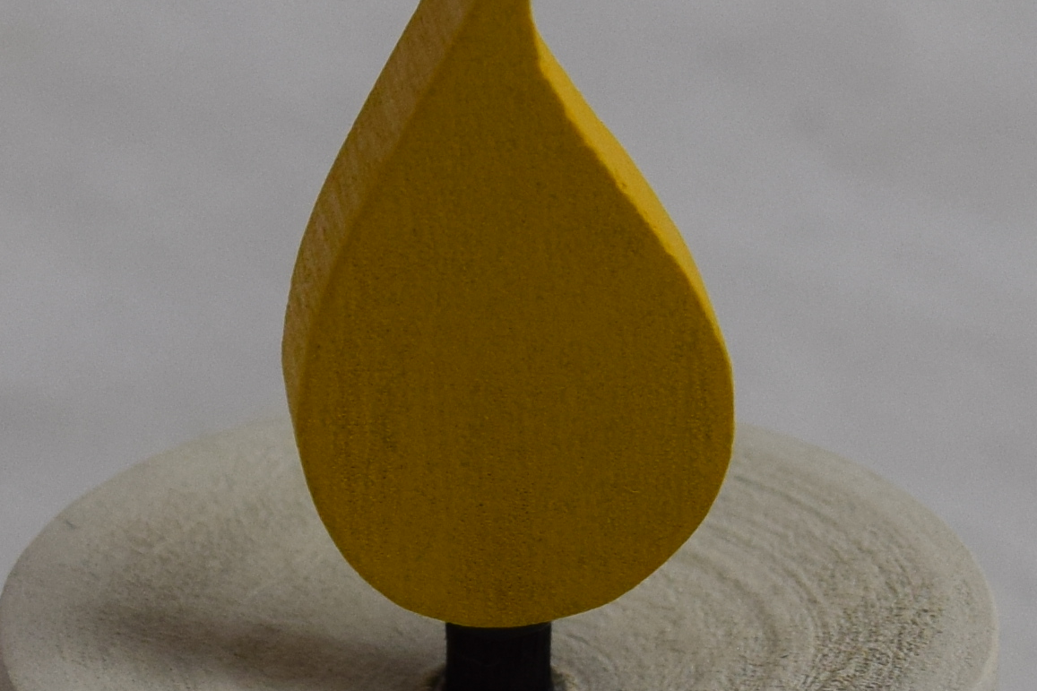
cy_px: 399
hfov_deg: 9.1
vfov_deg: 6.1
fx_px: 6497
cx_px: 473
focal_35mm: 226
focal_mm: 29
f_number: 6.3
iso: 400
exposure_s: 1/160
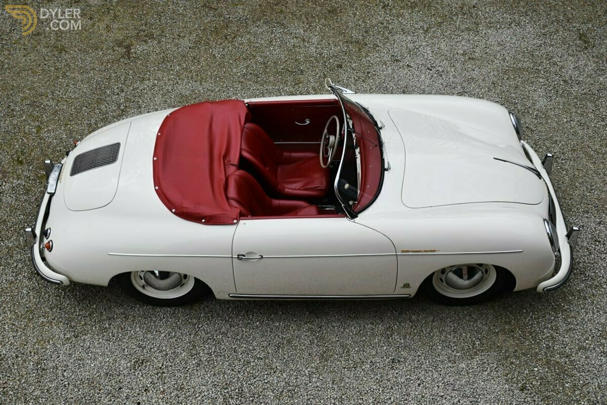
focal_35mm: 40
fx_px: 683
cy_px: 202
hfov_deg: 47.9
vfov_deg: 33.0
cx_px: 304
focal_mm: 27
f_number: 6.3
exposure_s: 1/250
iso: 200
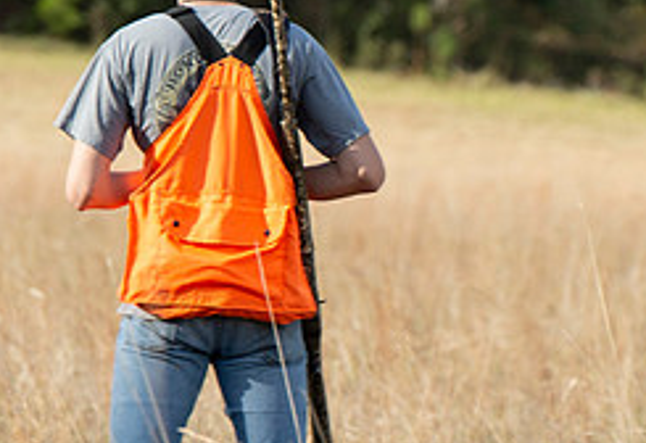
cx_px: 440
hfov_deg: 3.2
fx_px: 11404
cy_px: 342
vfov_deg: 2.2
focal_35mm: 630
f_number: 5.6
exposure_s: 1/320
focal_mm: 200
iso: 125
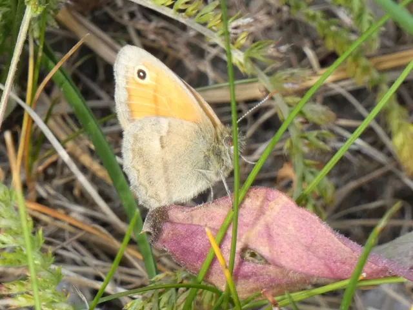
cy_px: 155
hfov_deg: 3.1
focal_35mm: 642
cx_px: 206
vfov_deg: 2.3
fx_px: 7660
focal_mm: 115
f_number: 5.6
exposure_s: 1/100
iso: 250
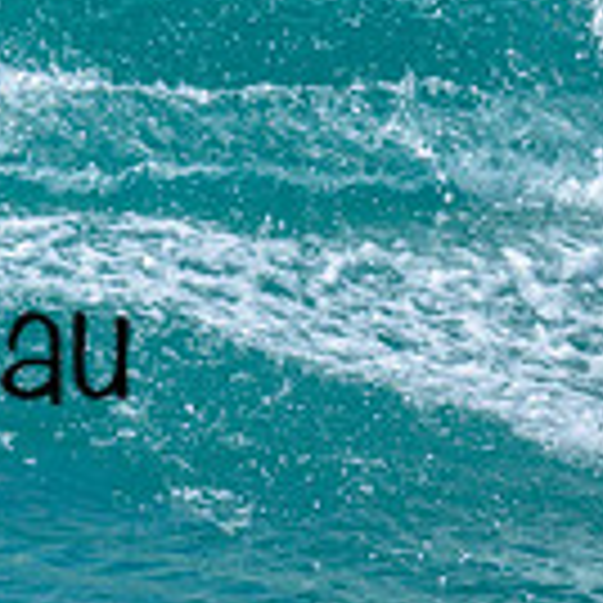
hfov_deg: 0.4
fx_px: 80035
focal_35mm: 4061
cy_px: 171
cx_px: -251
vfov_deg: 0.4
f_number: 6.3
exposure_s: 1/2500
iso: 360
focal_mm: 800
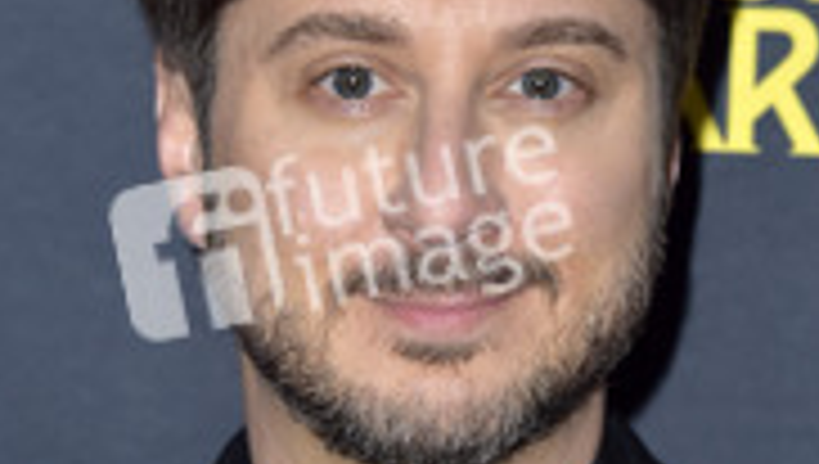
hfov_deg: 9.4
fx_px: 5002
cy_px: 459
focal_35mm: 230
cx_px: 475
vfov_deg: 5.3
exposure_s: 1/250
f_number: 6.3
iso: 250
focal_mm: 100
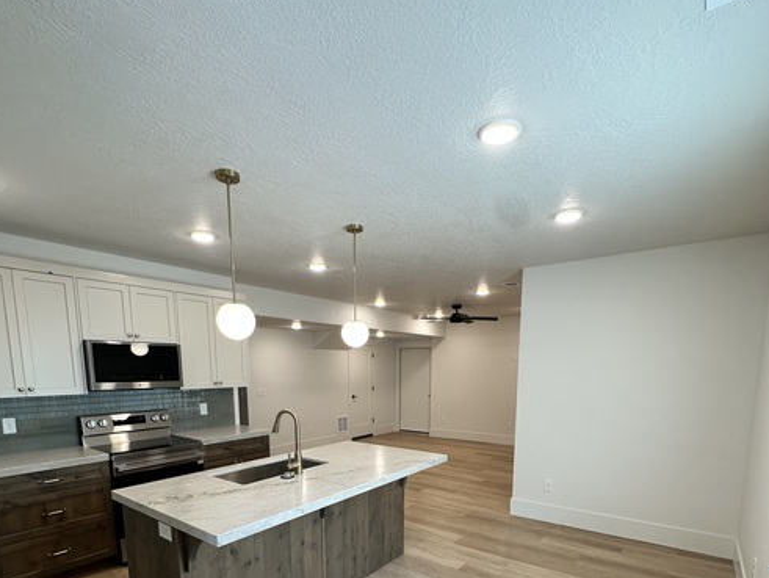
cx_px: 382
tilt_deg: -8.3
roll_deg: -0.2
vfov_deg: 64.9
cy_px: 428
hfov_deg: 84.6
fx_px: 422
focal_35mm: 19
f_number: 2.2
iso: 160
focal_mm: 2.22
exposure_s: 1/120
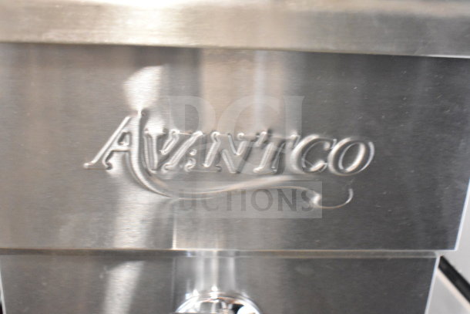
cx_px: 235
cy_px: 157
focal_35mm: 45
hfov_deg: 43.6
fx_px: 588
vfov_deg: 29.9
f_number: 4.2
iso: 8000
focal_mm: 30
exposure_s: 1/50
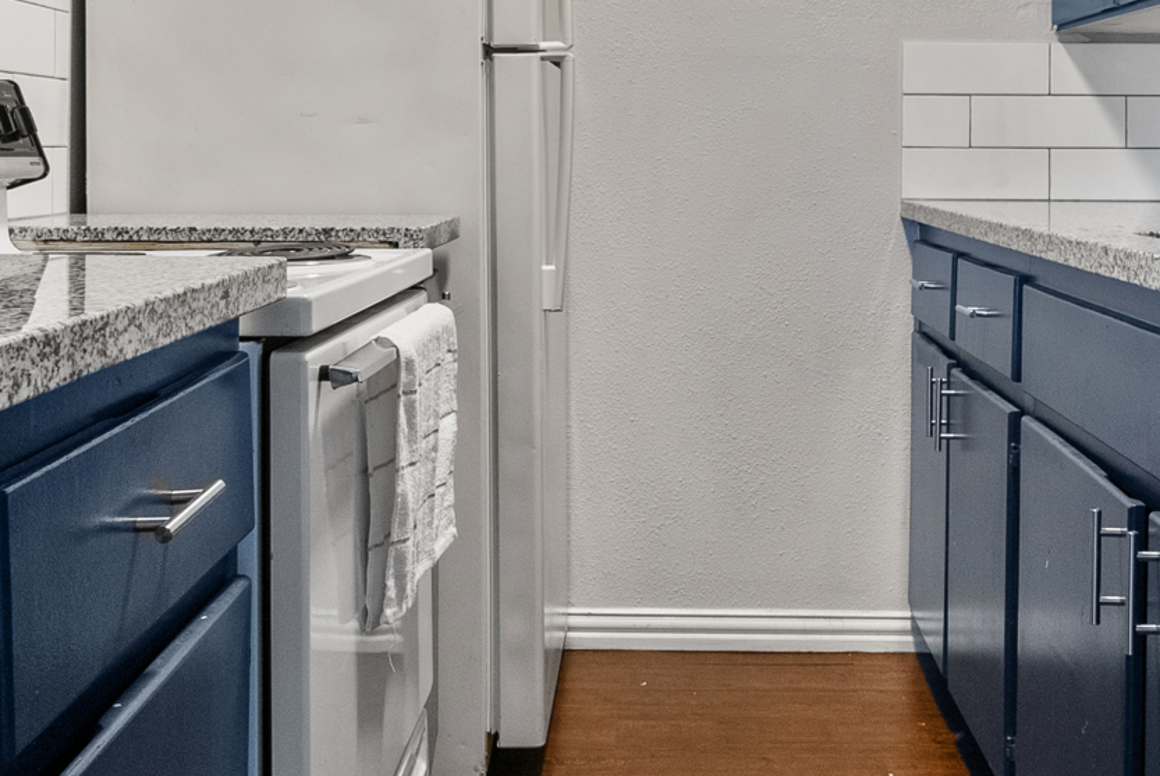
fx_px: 1548
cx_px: 675
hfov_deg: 41.0
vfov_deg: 27.5
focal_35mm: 48
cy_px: 145
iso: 640
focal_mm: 16
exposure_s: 1/5
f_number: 9
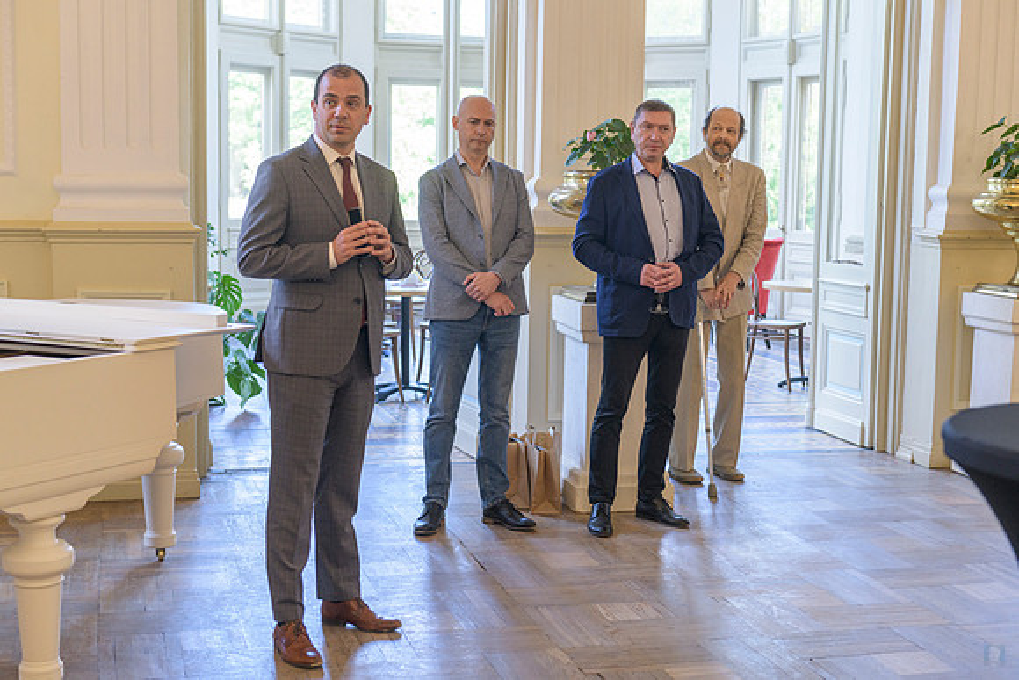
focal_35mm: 52
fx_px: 1472
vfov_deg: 26.0
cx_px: 510
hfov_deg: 38.2
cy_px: 340
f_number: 4
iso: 640
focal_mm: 52
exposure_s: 1/100
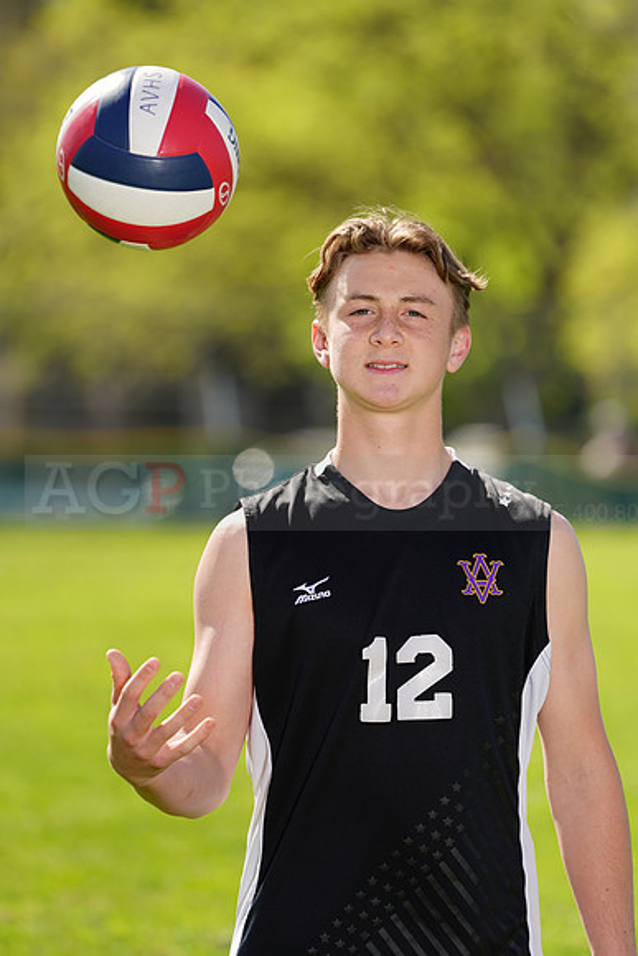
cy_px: 478
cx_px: 319
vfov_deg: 6.4
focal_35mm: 324
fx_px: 8607
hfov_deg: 4.2
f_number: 6.3
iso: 64
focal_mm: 324
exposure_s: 1/200
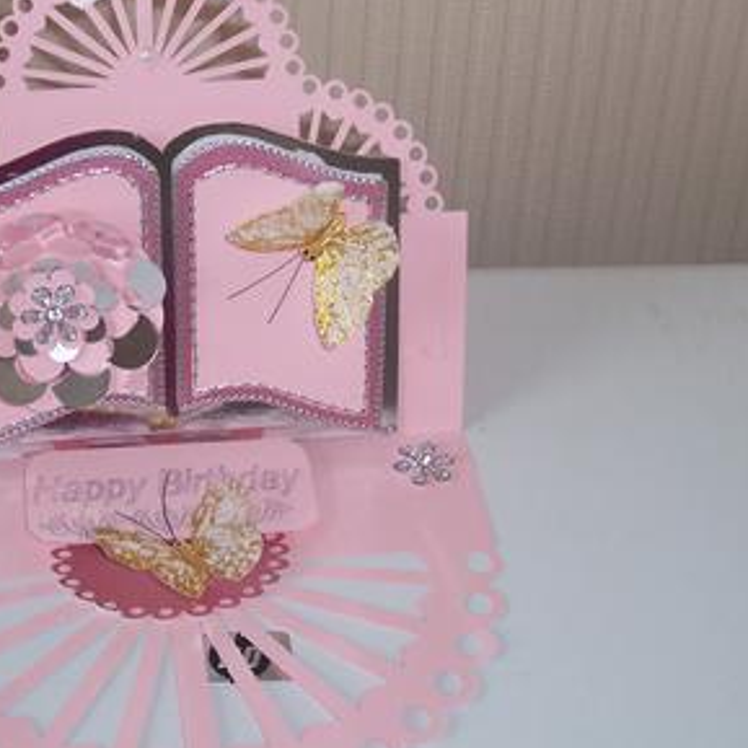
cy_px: 326
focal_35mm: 73
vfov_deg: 23.7
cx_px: 223
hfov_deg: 23.5
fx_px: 1785
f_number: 3.4
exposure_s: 1/60
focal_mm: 8.6
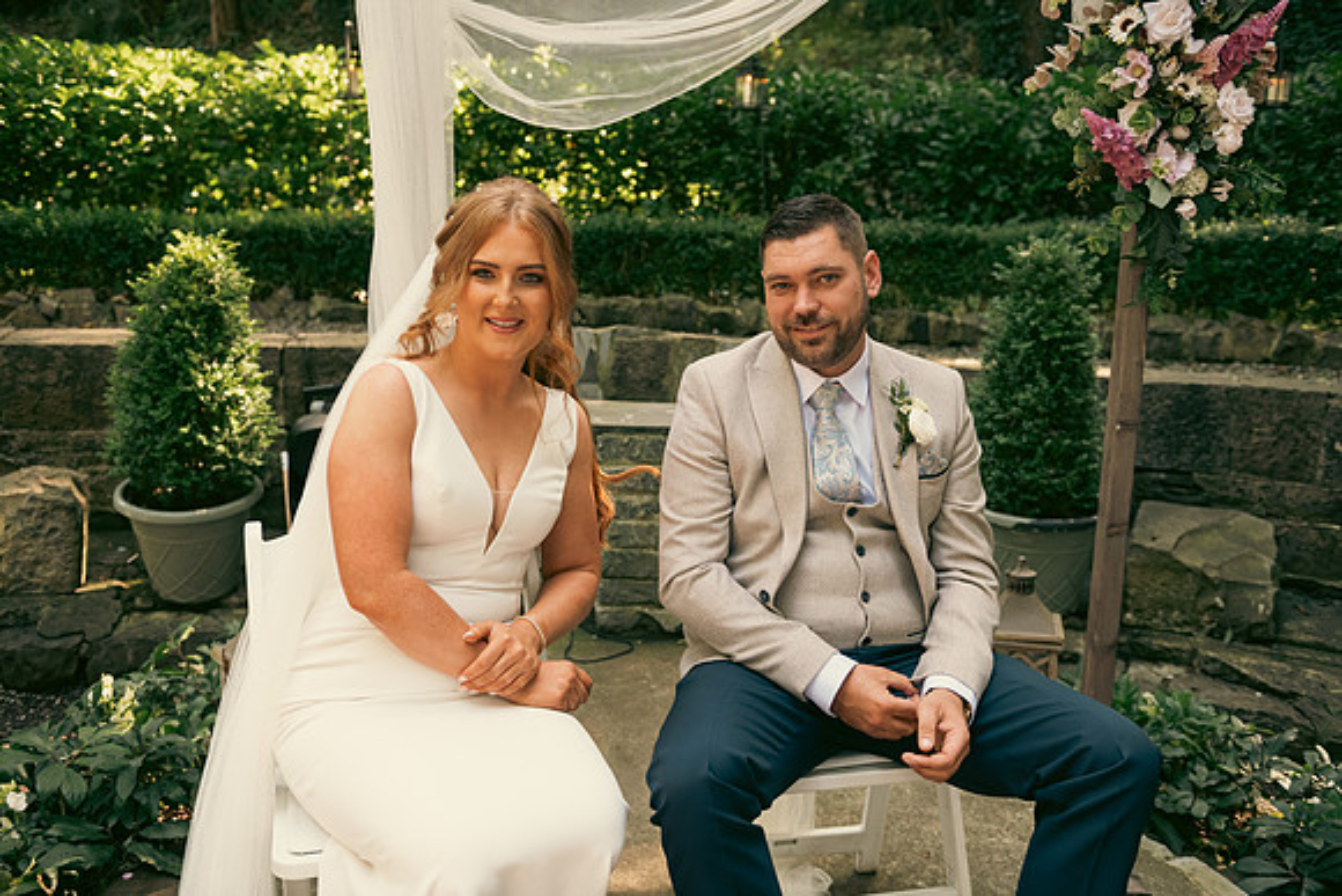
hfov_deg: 58.7
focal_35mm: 32
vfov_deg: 41.1
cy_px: 448
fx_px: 1193
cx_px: 671
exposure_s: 1/160
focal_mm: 32
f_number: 3.5
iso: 320
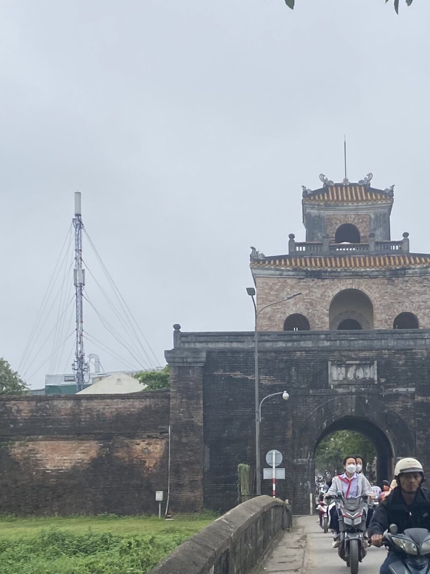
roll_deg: +1.2
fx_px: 1011
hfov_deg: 23.7
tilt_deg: +3.9
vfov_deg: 31.1
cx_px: 330
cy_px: 429
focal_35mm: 61
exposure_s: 1/1063
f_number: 1.8
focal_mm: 4.25
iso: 32
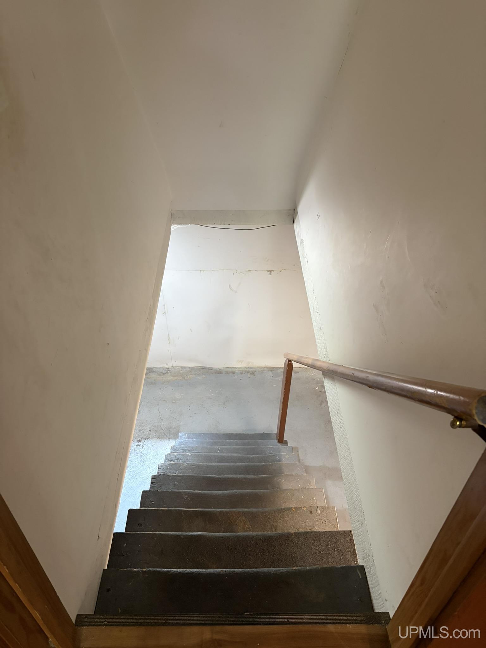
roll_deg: -1.5
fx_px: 487
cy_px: 324
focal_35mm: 26
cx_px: 243
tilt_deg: -40.5
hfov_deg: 53.1
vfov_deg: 67.3
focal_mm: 5.96
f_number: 1.6
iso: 400
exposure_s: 1/60
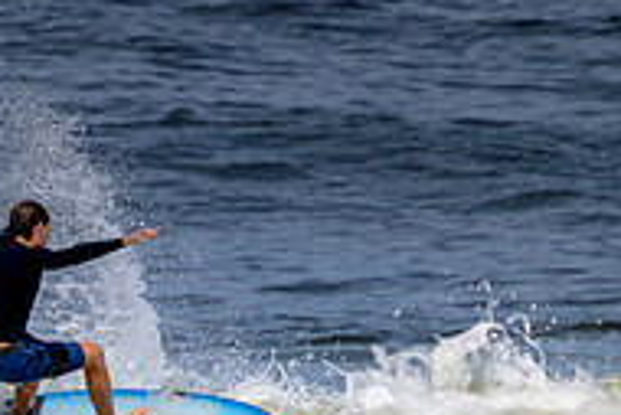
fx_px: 42173
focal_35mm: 2443
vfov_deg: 0.6
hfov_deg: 0.8
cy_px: 596
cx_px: 163
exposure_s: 1/2000
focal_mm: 800
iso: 400
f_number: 11
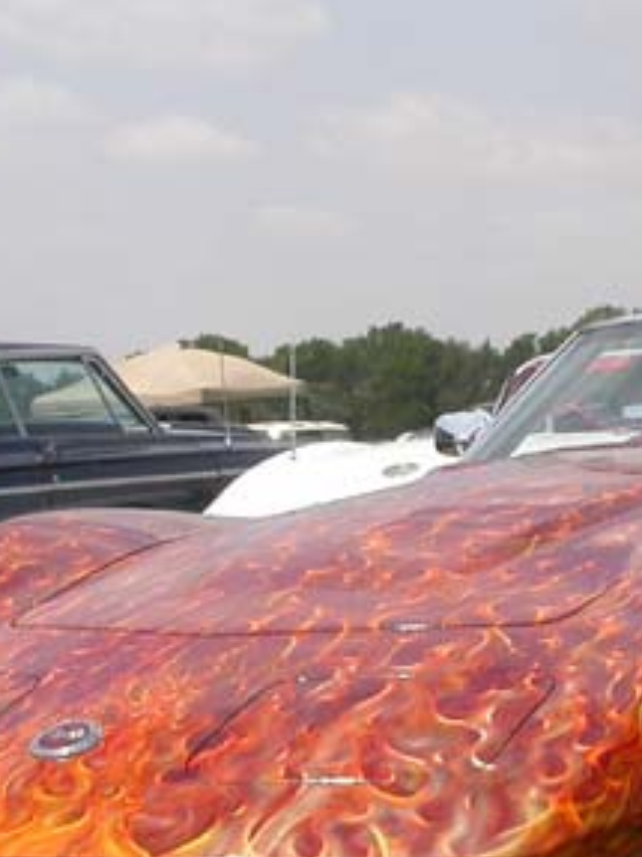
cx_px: 487
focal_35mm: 106
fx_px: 2623
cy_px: 511
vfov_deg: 18.5
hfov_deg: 13.9
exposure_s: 1/374
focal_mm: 7.85
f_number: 7.5
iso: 100
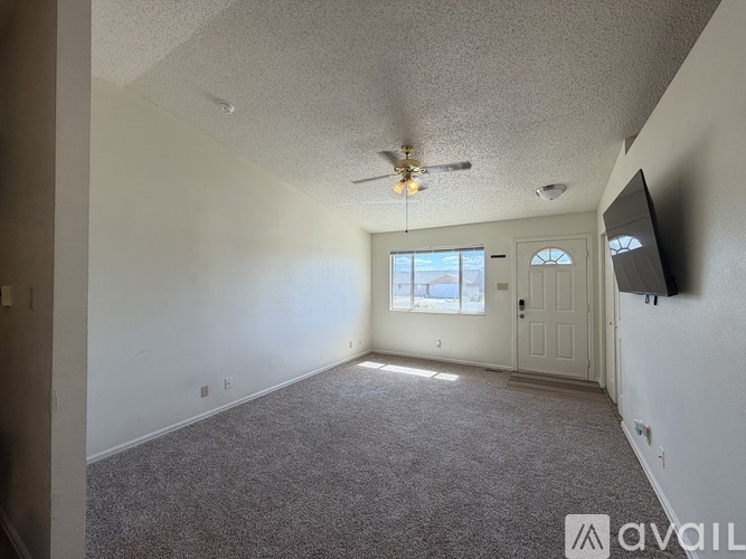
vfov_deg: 85.7
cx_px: 373
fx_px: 302
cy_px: 280
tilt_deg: +0.7
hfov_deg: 102.1
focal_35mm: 14
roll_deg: +0.2
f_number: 2.2
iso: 64
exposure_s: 1/120
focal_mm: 2.22
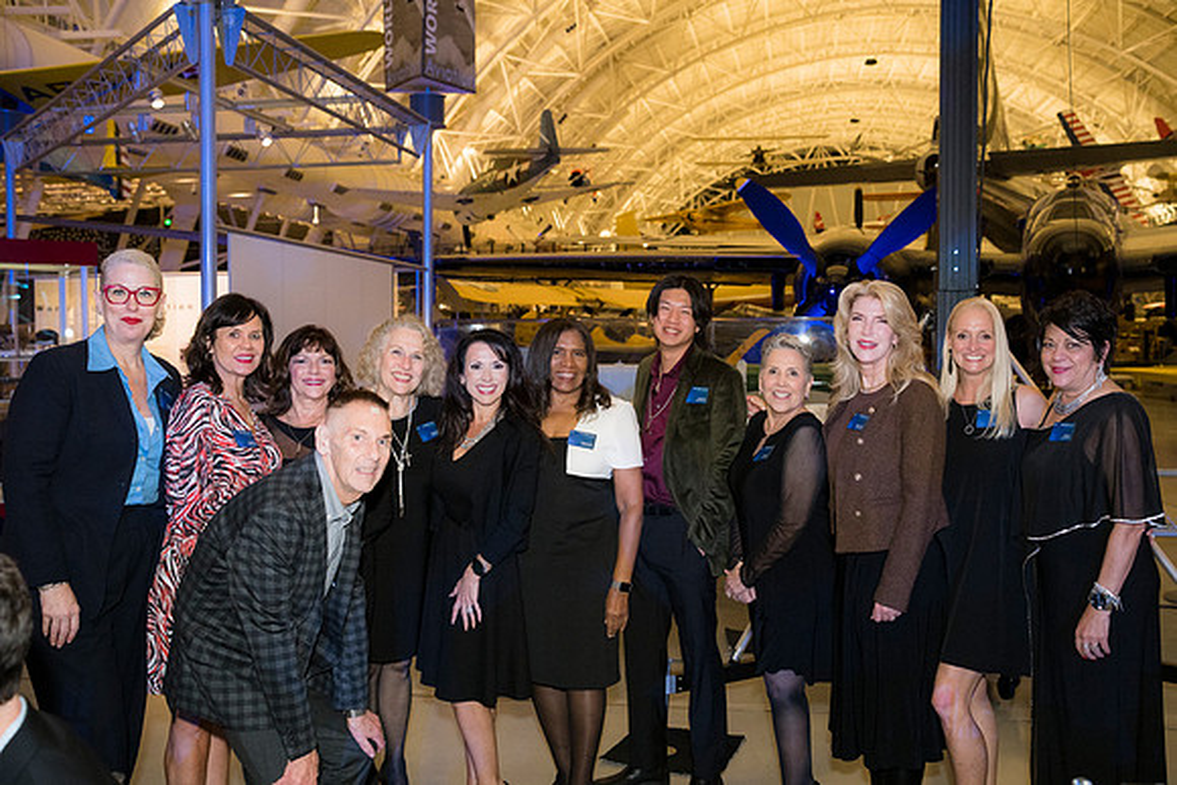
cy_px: 392
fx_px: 1177
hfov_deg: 53.1
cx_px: 588
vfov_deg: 36.9
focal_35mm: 36
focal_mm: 36
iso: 3200
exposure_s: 1/125
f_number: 4
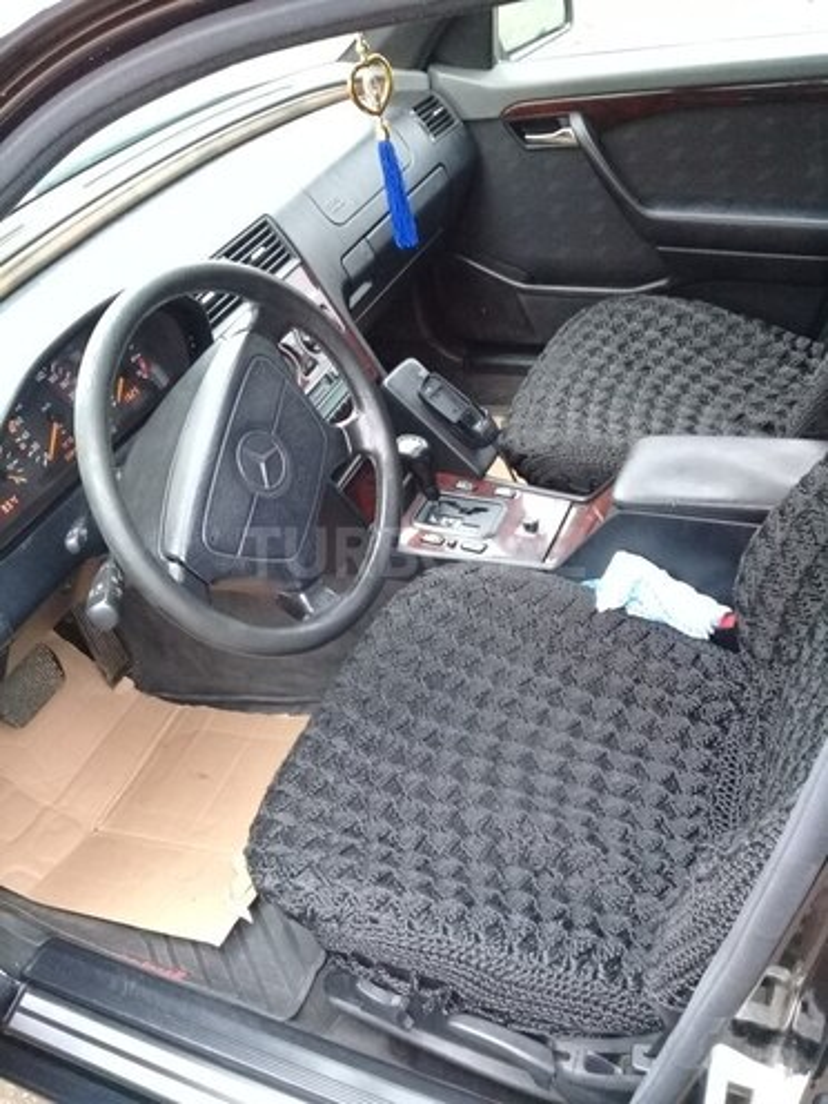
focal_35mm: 31
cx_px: 414
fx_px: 989
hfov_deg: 45.4
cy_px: 552
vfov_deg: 58.4
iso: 200
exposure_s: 1/25
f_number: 2.2
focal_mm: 3.3
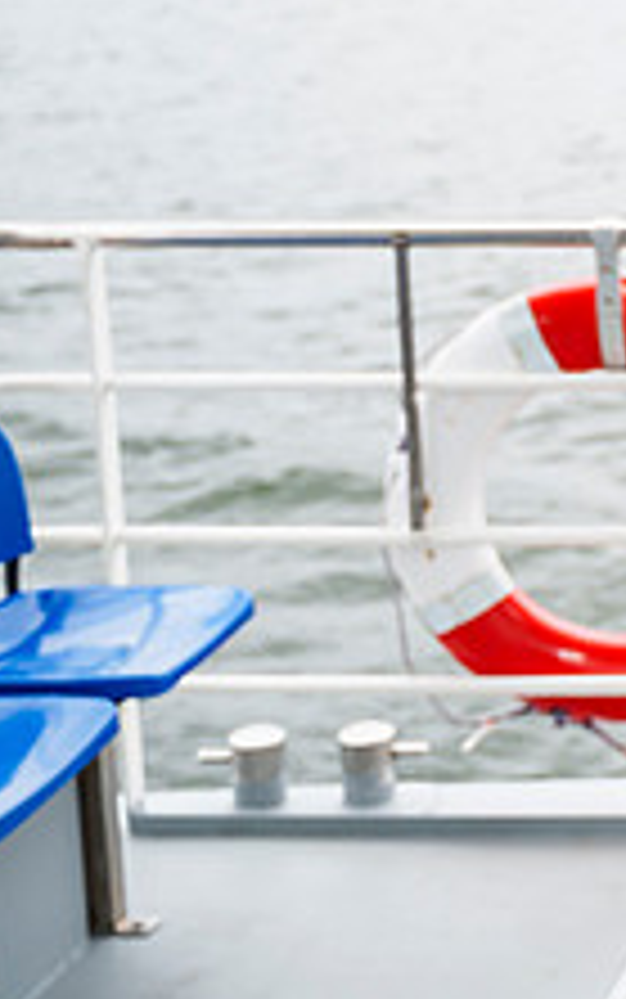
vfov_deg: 25.1
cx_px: 1151
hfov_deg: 14.3
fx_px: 2181
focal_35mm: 80
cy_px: 114
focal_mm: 28
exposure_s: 1/250
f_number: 2.8
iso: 250
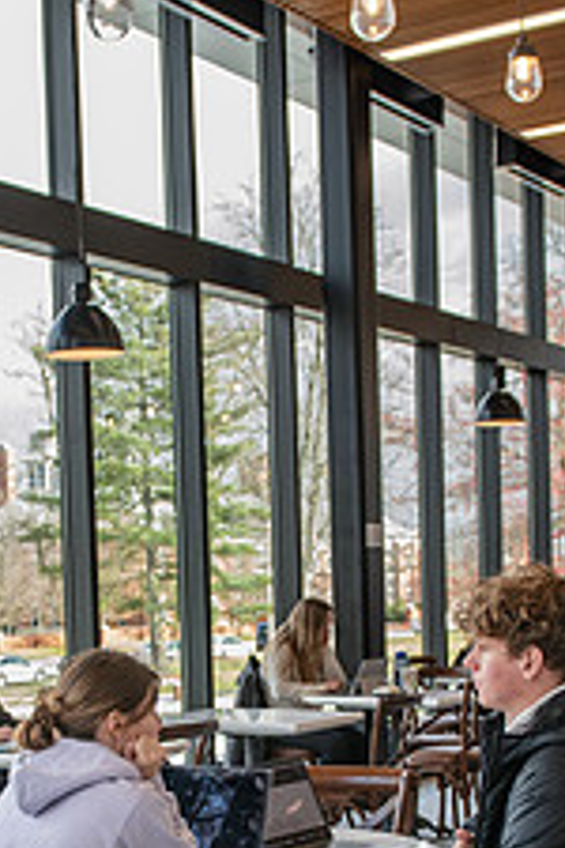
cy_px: 692
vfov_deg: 29.3
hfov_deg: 20.3
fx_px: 1577
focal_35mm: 67
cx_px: 218
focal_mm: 26
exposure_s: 1/320
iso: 500
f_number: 3.5
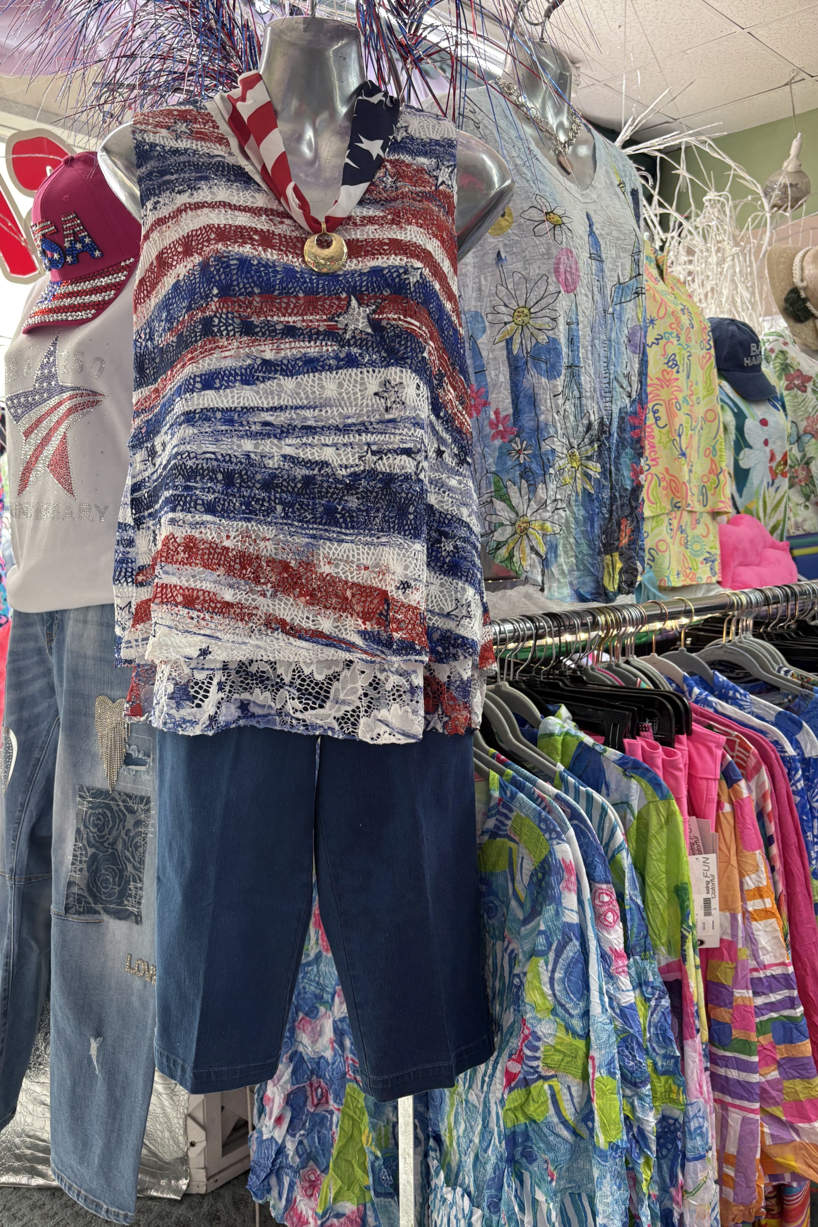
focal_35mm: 28
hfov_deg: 46.4
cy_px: 603
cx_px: 374
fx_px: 954
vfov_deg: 65.5
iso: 80
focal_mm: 5.96
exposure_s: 1/120
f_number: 1.6
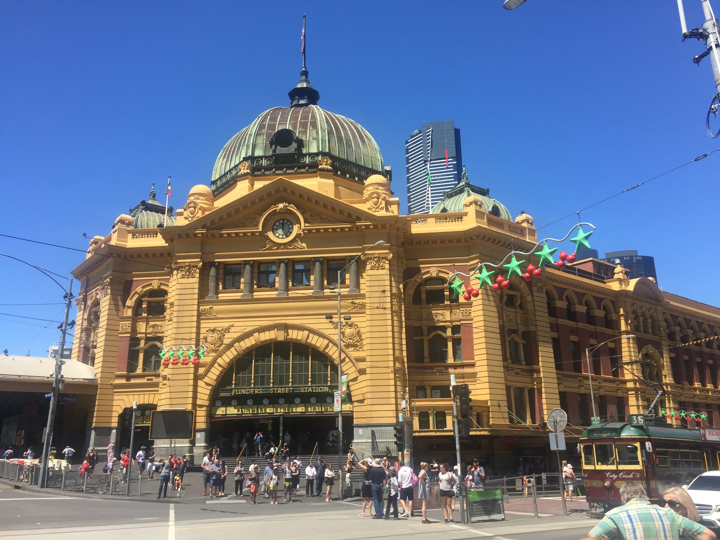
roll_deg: +0.3
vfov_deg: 48.2
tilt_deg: +15.8
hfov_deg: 61.7
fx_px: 603
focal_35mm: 29
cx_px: 360
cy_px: 270
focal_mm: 4.15
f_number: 2.2
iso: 32
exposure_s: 1/1464
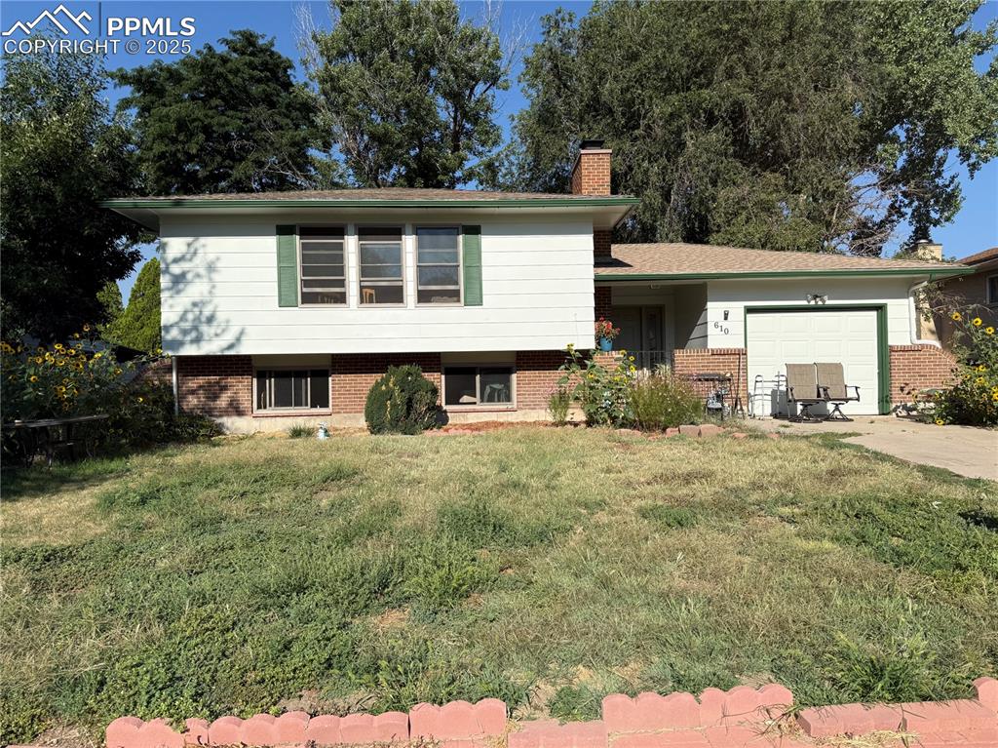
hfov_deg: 71.6
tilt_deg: +0.8
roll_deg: +1.0
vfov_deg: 56.8
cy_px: 374
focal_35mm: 24
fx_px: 692
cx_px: 499
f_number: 1.78
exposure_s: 1/5319
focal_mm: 6.76
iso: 80
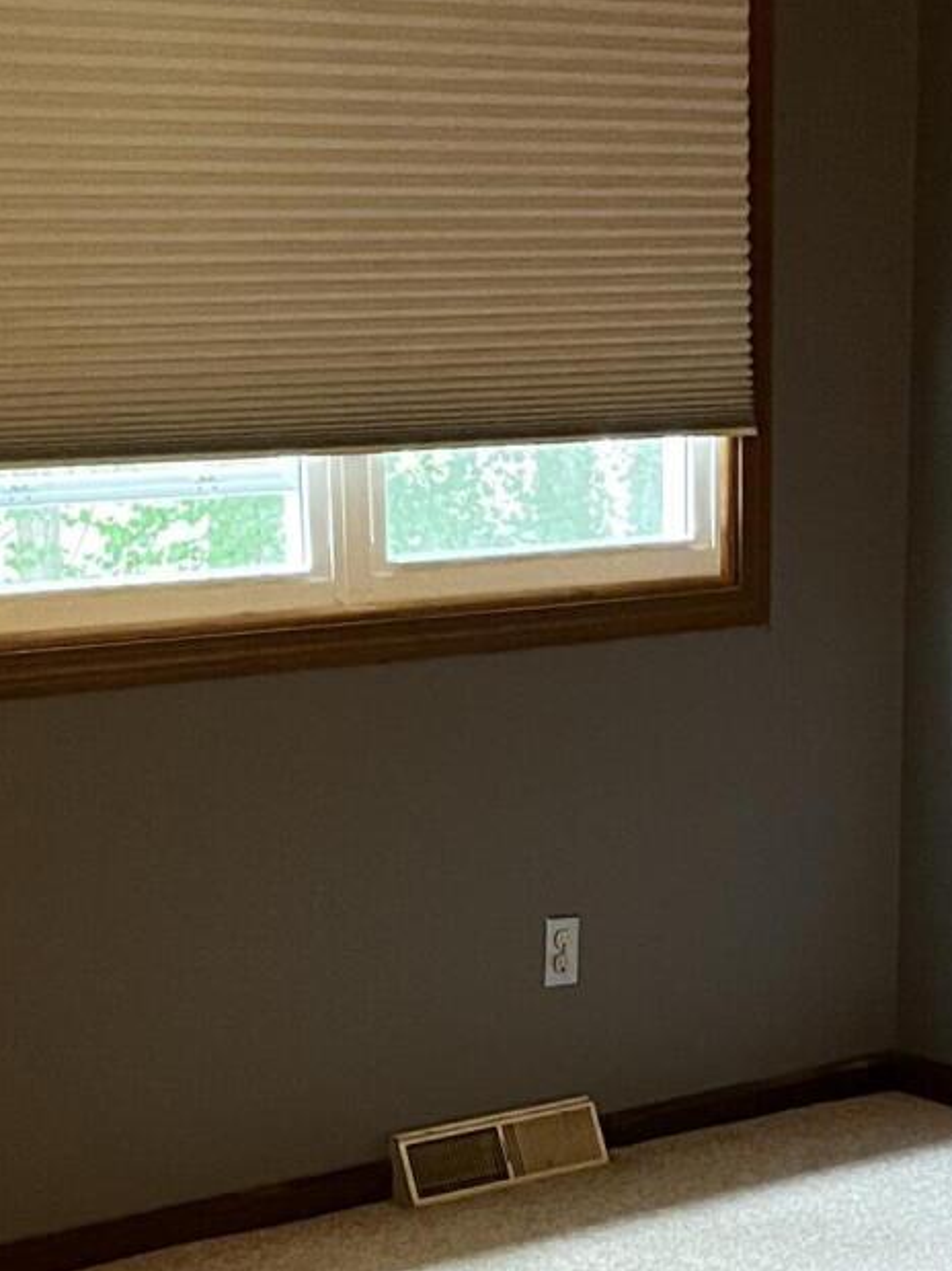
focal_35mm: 84
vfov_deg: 22.7
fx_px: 3081
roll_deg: +1.3
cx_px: 601
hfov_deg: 17.5
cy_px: 1160
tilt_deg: -17.2
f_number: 1.6
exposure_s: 1/40
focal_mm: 5.1
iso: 640
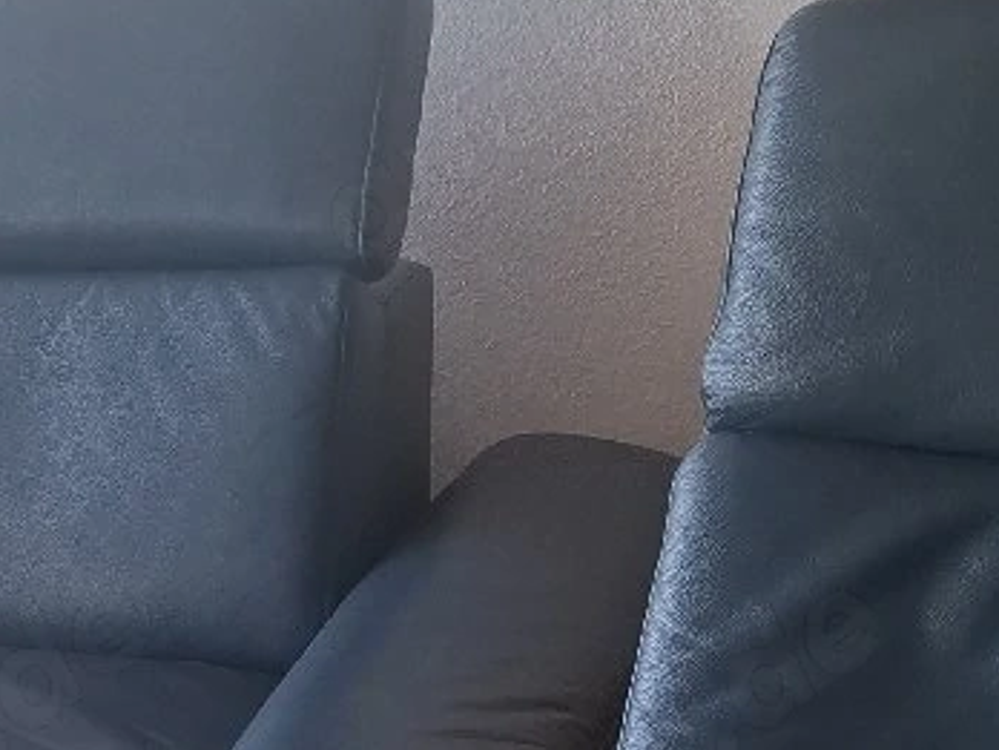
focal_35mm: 66
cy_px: 807
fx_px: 1905
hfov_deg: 28.1
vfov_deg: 21.2
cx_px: 75
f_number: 1.8
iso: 50
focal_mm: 5.54
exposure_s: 1/102
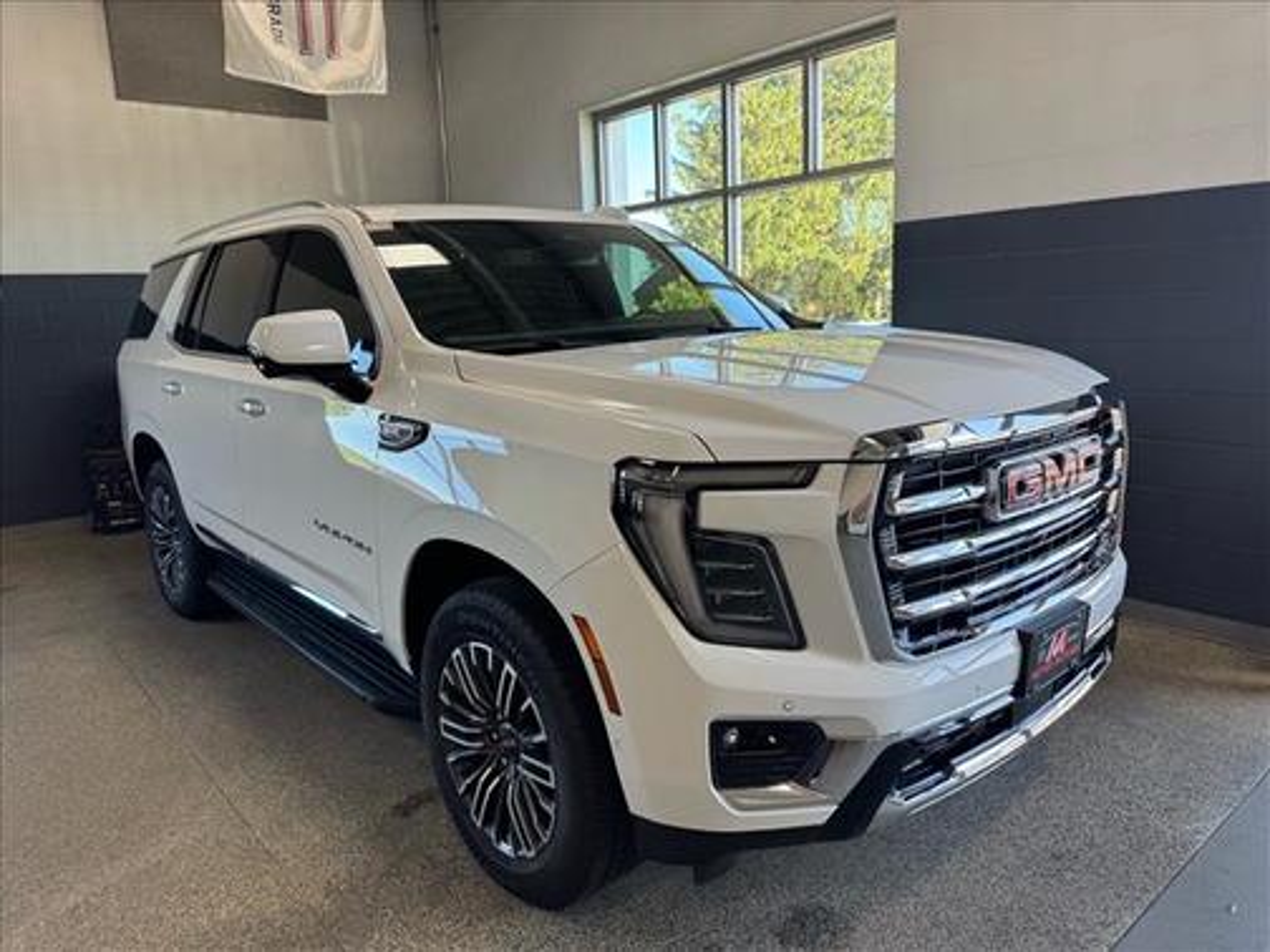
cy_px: 476
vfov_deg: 56.8
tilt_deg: -8.7
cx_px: 635
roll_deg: -0.5
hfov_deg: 71.6
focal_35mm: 24
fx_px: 881
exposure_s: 1/120
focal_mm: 6.76
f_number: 1.78
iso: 64
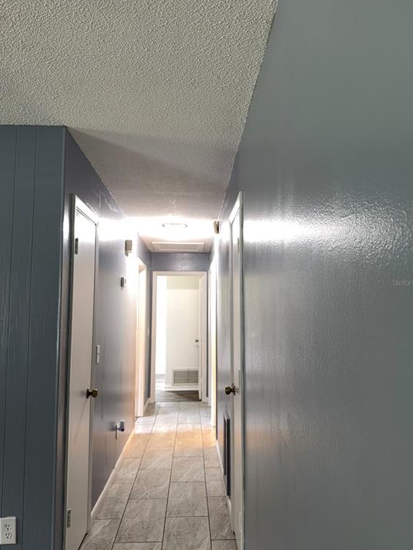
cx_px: 211
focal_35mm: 25
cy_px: 282
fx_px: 398
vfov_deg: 69.4
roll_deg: +0.8
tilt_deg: +3.5
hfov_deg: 54.9
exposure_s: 1/19
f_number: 1.78
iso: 100
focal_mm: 6.76
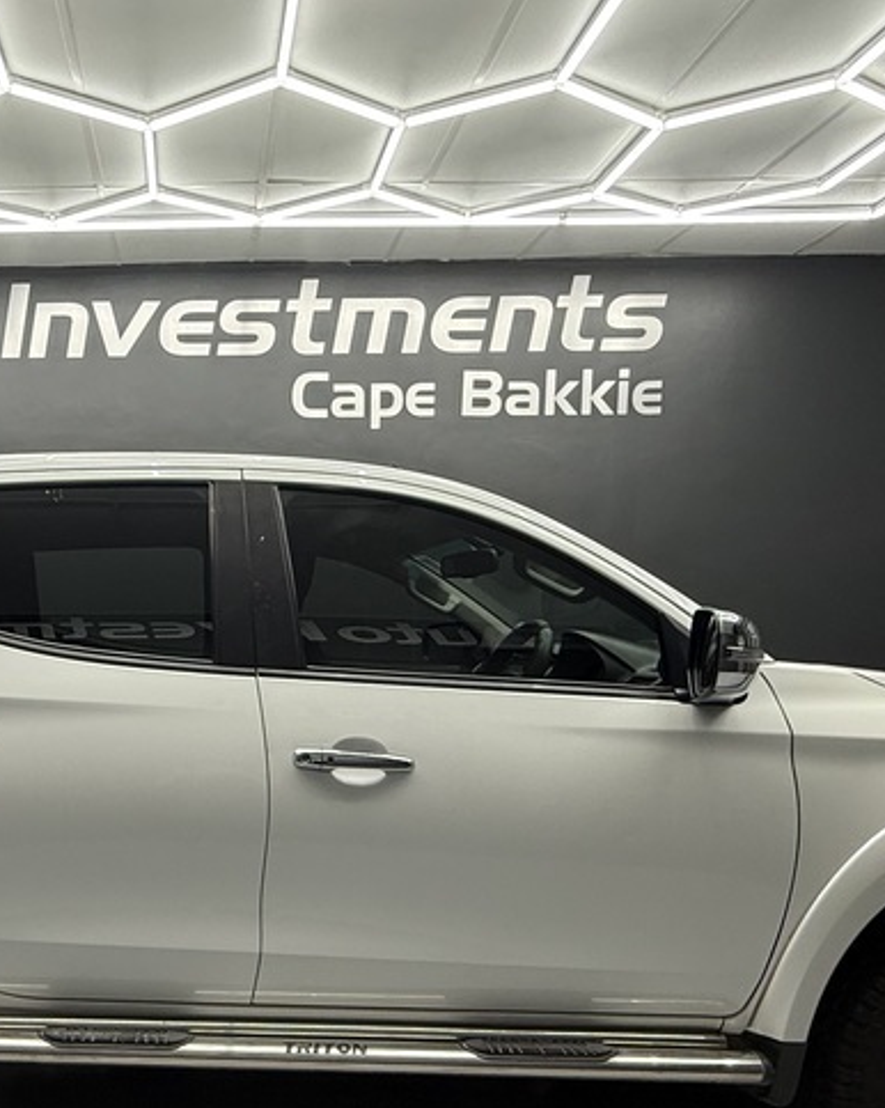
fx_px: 950
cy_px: 752
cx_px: 188
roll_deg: +0.2
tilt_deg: -6.6
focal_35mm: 29
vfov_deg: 58.9
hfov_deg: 47.5
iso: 160
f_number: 2.2
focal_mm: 2.22
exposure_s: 1/100
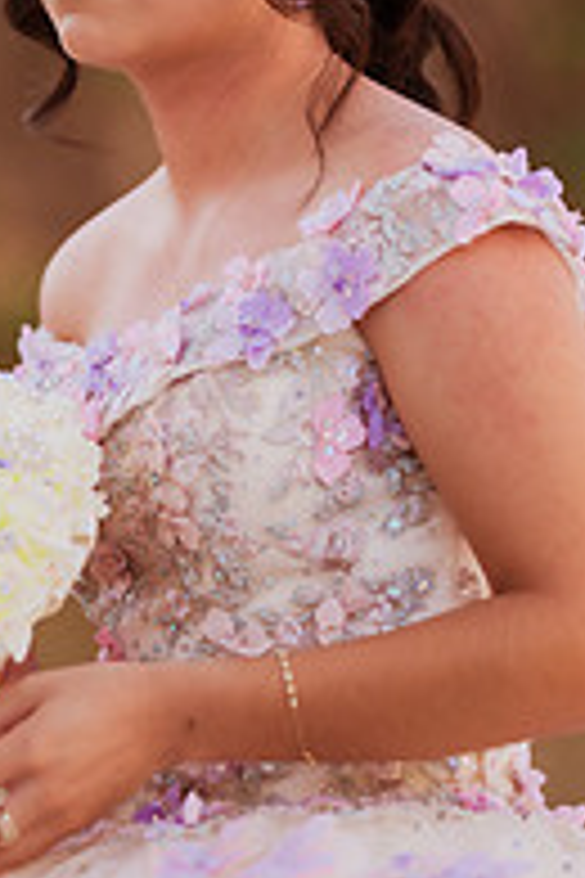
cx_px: 70
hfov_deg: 4.4
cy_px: 63
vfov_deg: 6.6
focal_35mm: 311
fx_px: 7580
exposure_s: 1/1000
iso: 125
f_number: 1.8
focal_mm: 135
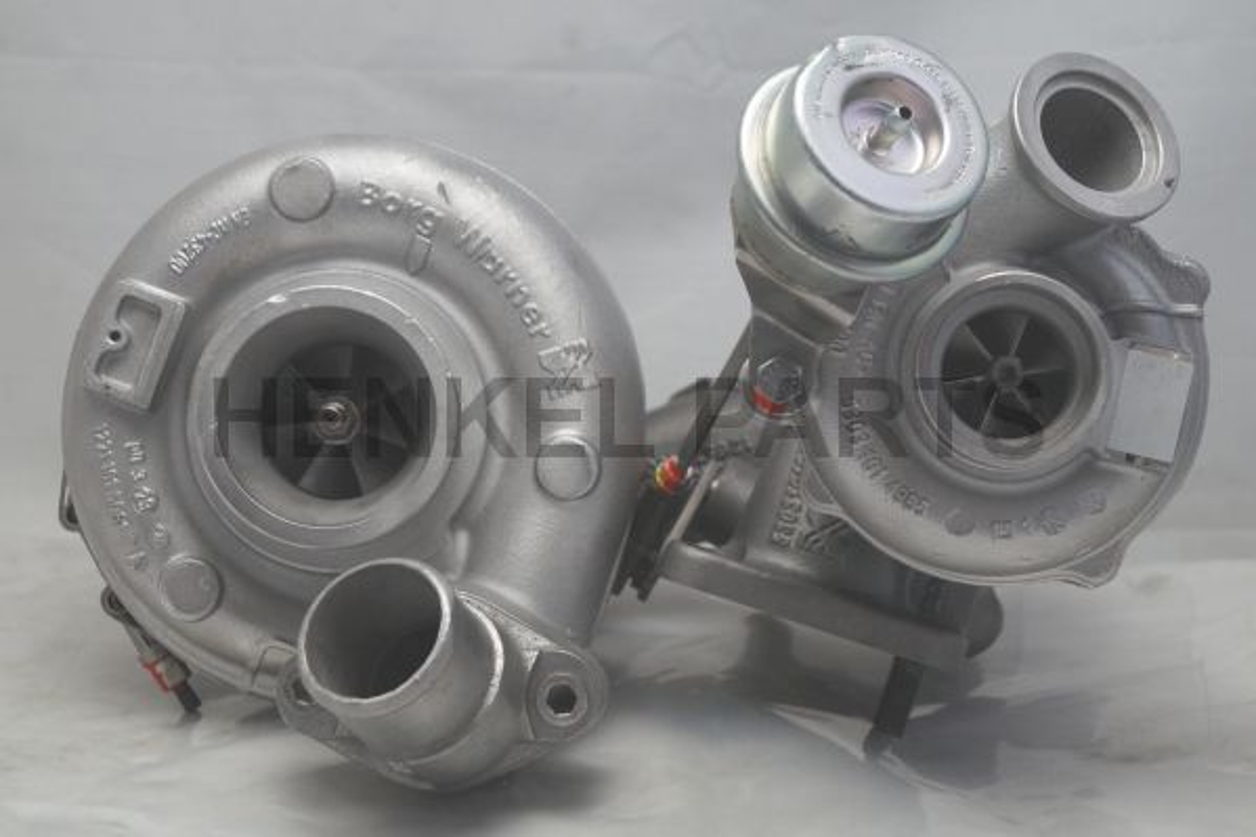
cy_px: 418
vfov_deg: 16.5
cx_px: 628
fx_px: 2877
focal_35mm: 82
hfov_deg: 24.6
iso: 1250
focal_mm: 55
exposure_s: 1/160
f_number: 5.6
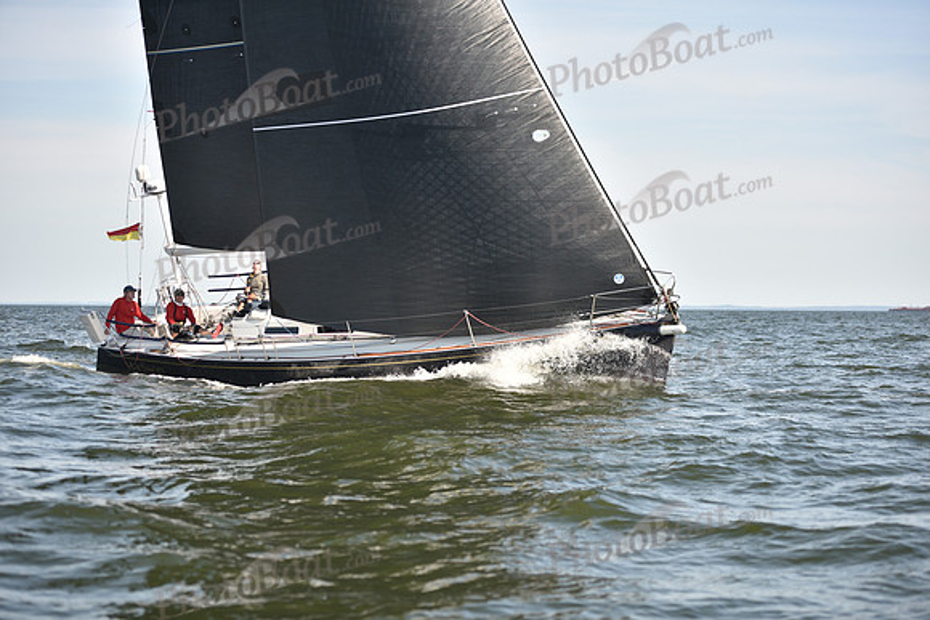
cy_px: 310
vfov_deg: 19.5
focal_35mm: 70
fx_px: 1809
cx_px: 465
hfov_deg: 28.8
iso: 250
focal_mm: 70
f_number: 2.8
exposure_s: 1/1000
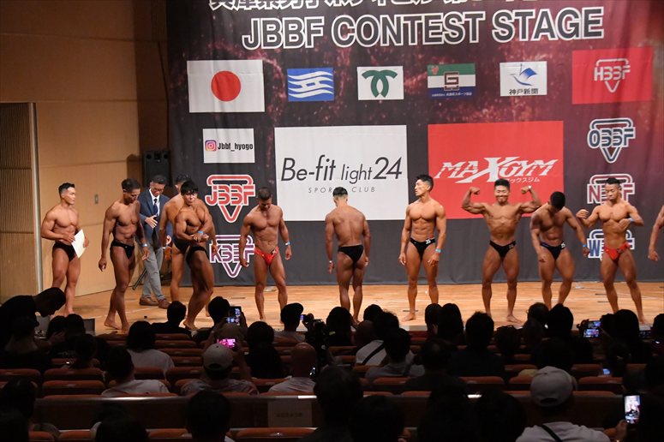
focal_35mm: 87
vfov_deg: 15.7
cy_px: 221
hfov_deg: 23.4
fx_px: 1604
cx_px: 332
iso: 10000
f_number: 5.6
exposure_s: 1/400
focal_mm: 58
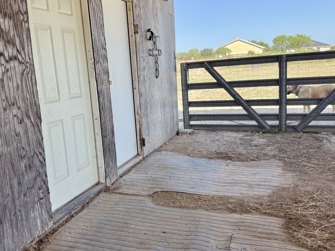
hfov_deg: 53.7
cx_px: 139
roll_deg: +4.3
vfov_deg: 41.8
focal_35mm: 34
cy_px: 132
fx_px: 329
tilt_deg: -10.3
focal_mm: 6.76
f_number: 1.78
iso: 100
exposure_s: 1/765
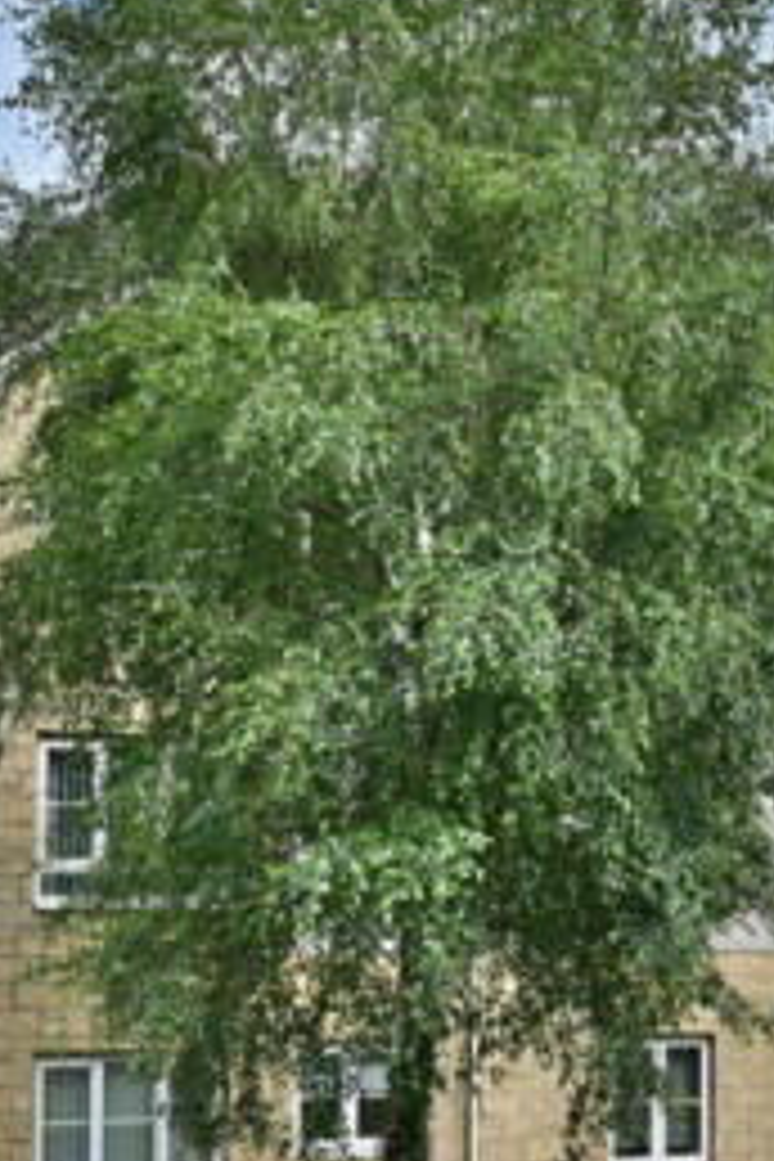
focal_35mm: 76
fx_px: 2451
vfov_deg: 26.5
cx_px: 495
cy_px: 776
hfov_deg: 17.9
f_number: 11
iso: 125
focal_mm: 30
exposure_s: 1/125
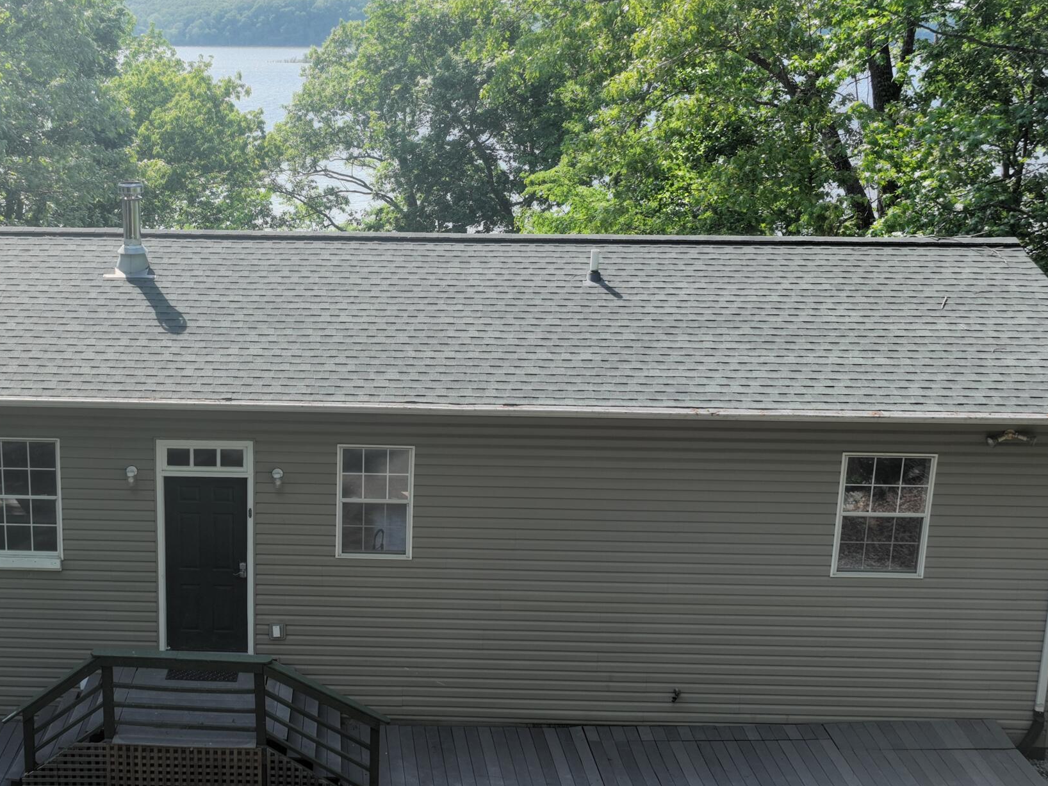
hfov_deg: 42.1
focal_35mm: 44
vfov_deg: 32.8
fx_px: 1332
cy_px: 359
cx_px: 306
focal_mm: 12.29
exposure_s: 1/2000
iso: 400
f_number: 2.8
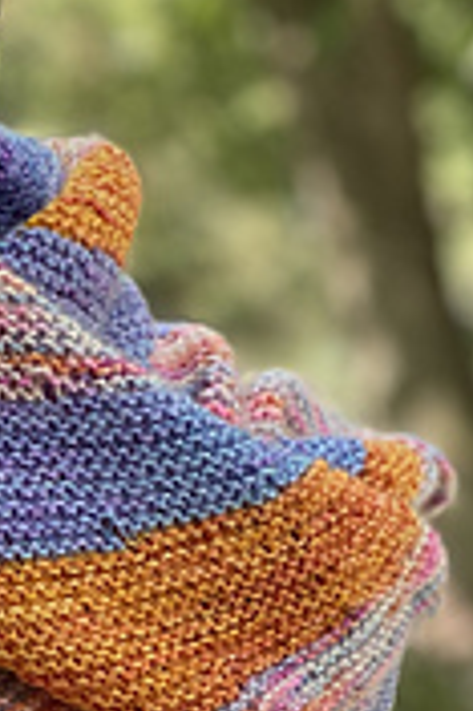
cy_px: 816
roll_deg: +1.1
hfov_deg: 6.9
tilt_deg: -3.3
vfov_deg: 10.3
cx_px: -182
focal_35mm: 197
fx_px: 3890
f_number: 2
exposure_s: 1/122
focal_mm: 6
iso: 64
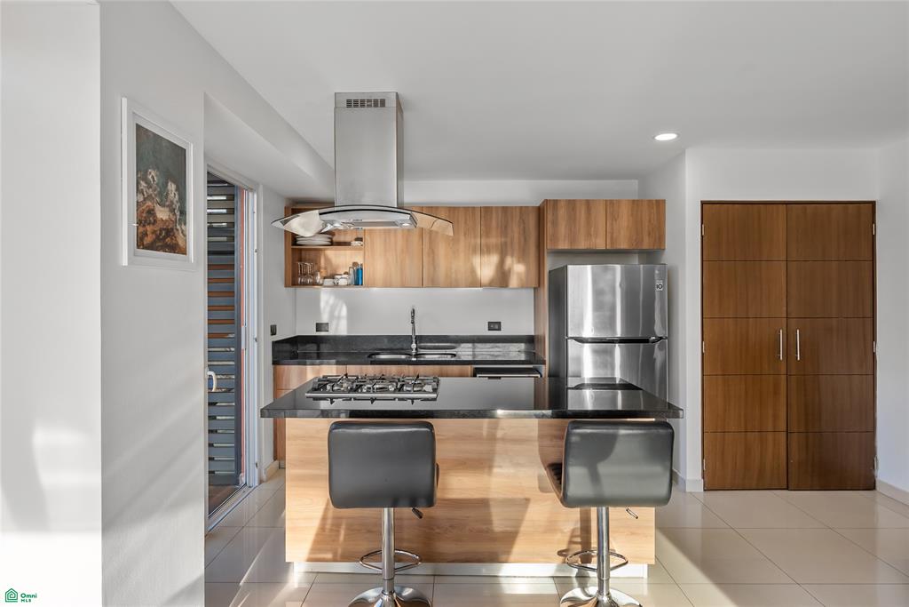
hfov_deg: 84.0
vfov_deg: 61.9
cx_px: 454
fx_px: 505
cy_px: 304
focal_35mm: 20
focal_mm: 20
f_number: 9
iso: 500
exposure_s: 1/25
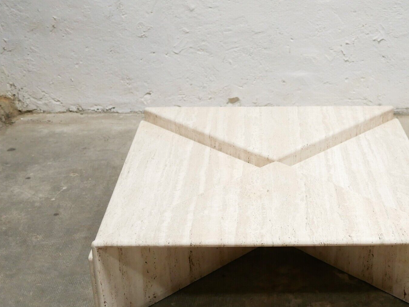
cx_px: 293
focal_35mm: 59
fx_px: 697
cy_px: 195
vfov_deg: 24.8
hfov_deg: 32.2
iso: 1000
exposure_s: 1/60
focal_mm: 20
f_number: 1.7
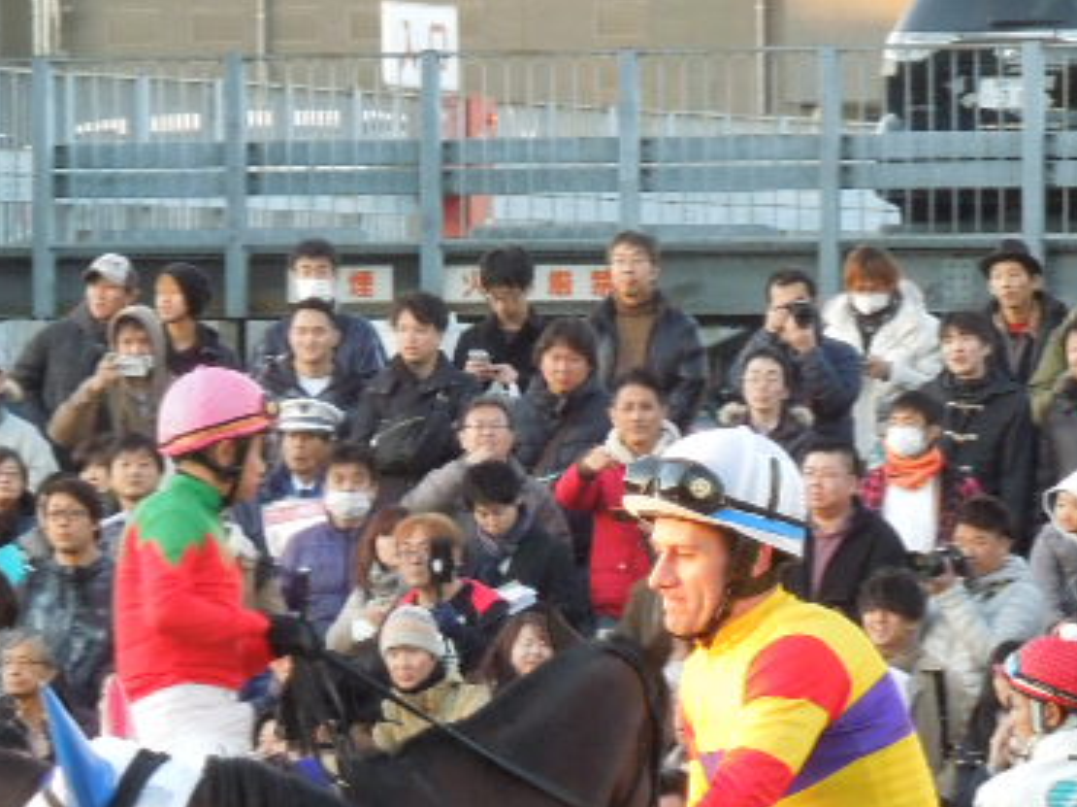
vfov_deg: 4.0
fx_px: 11535
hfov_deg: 5.3
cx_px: 405
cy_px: 650
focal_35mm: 371
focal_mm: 24.2
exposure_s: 1/60
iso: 400
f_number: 4.9
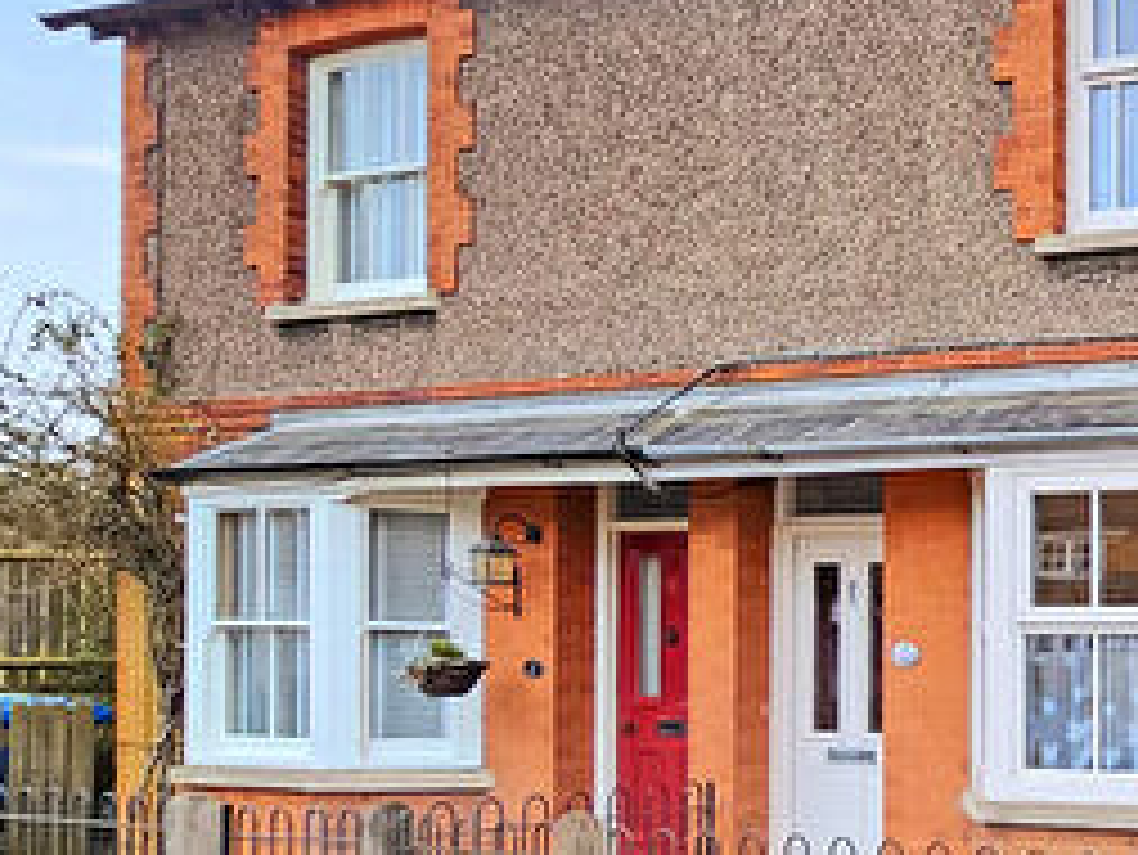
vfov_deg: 39.6
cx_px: 1457
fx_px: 1184
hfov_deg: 35.8
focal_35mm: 36
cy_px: 470
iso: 200
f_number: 2.2
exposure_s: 1/370
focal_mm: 2.2
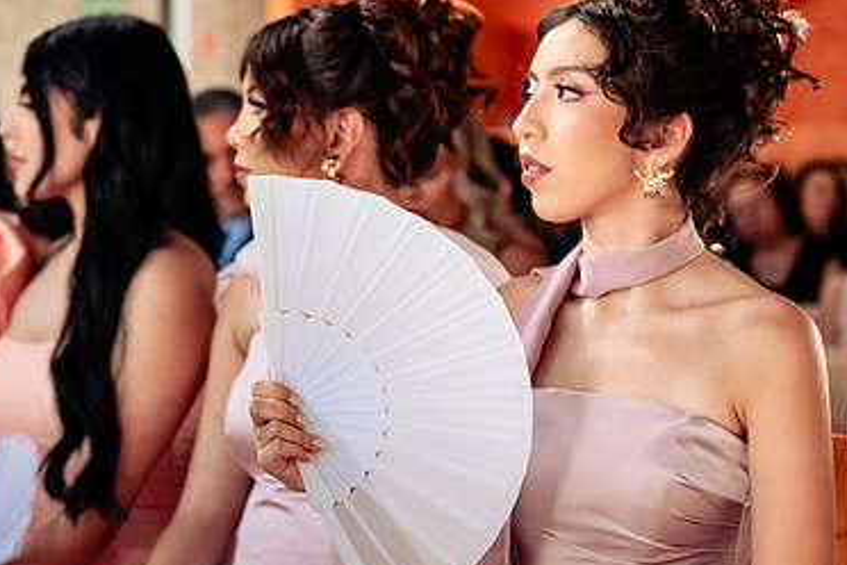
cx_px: 271
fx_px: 2141
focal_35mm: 91
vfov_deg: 15.0
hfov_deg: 22.3
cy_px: 256
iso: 800
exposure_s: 1/400
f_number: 3.2
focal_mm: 58
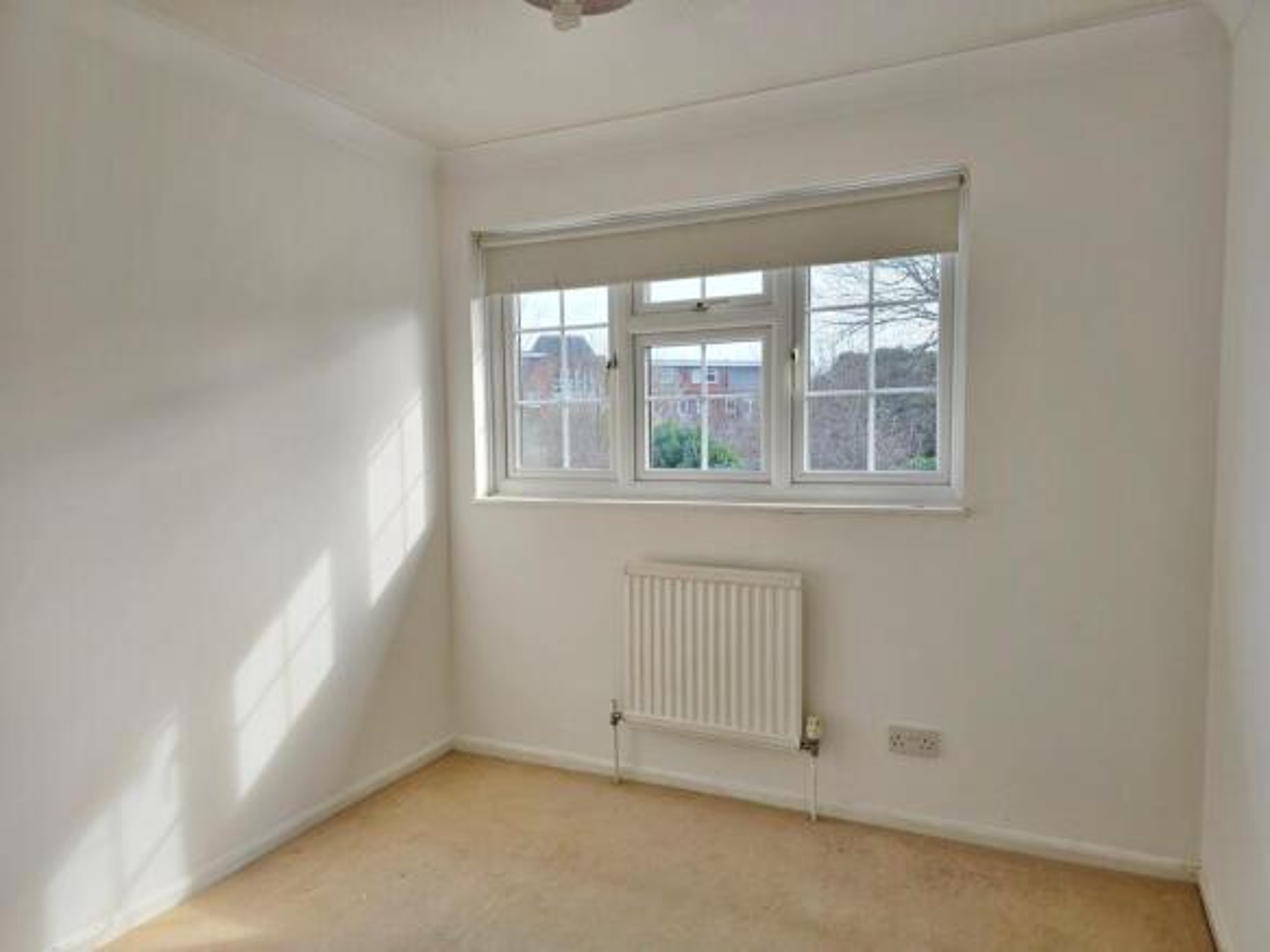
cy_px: 476
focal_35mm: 23
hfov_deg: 73.9
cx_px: 635
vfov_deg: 58.9
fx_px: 844
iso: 16
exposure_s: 1/180
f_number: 1.7
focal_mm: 6.3
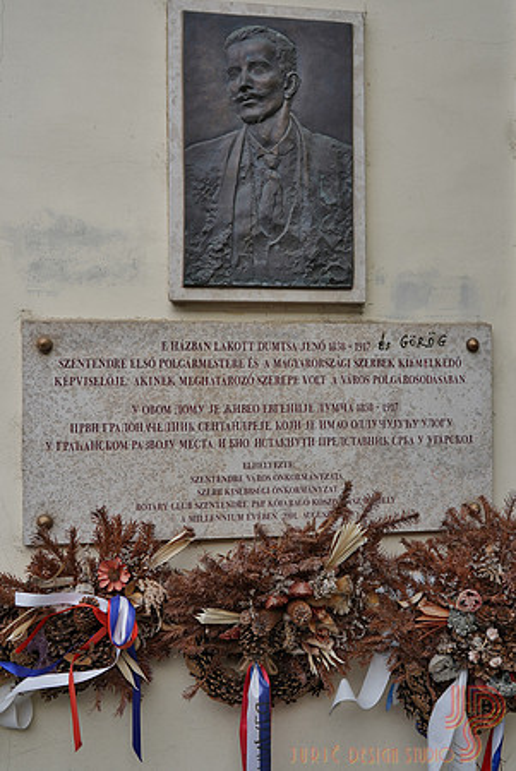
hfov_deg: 53.2
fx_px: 515
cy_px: 386
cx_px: 258
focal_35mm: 24
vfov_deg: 73.7
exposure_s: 1/100
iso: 100
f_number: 4.5
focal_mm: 24
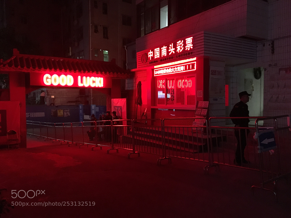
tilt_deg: -2.6
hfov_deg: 61.7
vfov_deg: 48.2
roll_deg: -0.5
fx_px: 244
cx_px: 146
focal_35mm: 29
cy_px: 109
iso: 320
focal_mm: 4.15
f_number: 2.2
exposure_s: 1/17
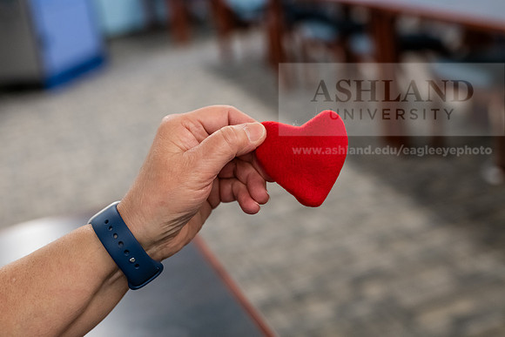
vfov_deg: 27.0
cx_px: 252
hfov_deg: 39.6
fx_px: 702
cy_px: 168
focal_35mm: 50
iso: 2500
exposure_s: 1/160
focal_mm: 50
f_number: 3.2
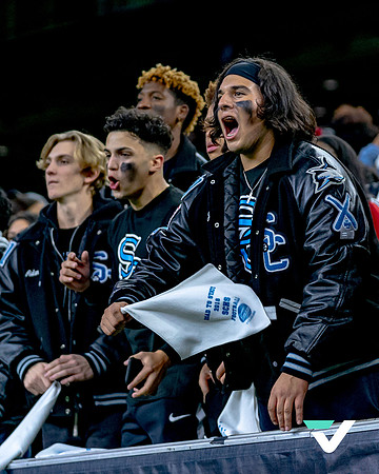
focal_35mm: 179
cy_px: 180
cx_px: 284
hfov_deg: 8.6
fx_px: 2504
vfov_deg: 10.8
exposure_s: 1/1500
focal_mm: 102
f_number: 2.8
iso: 2000
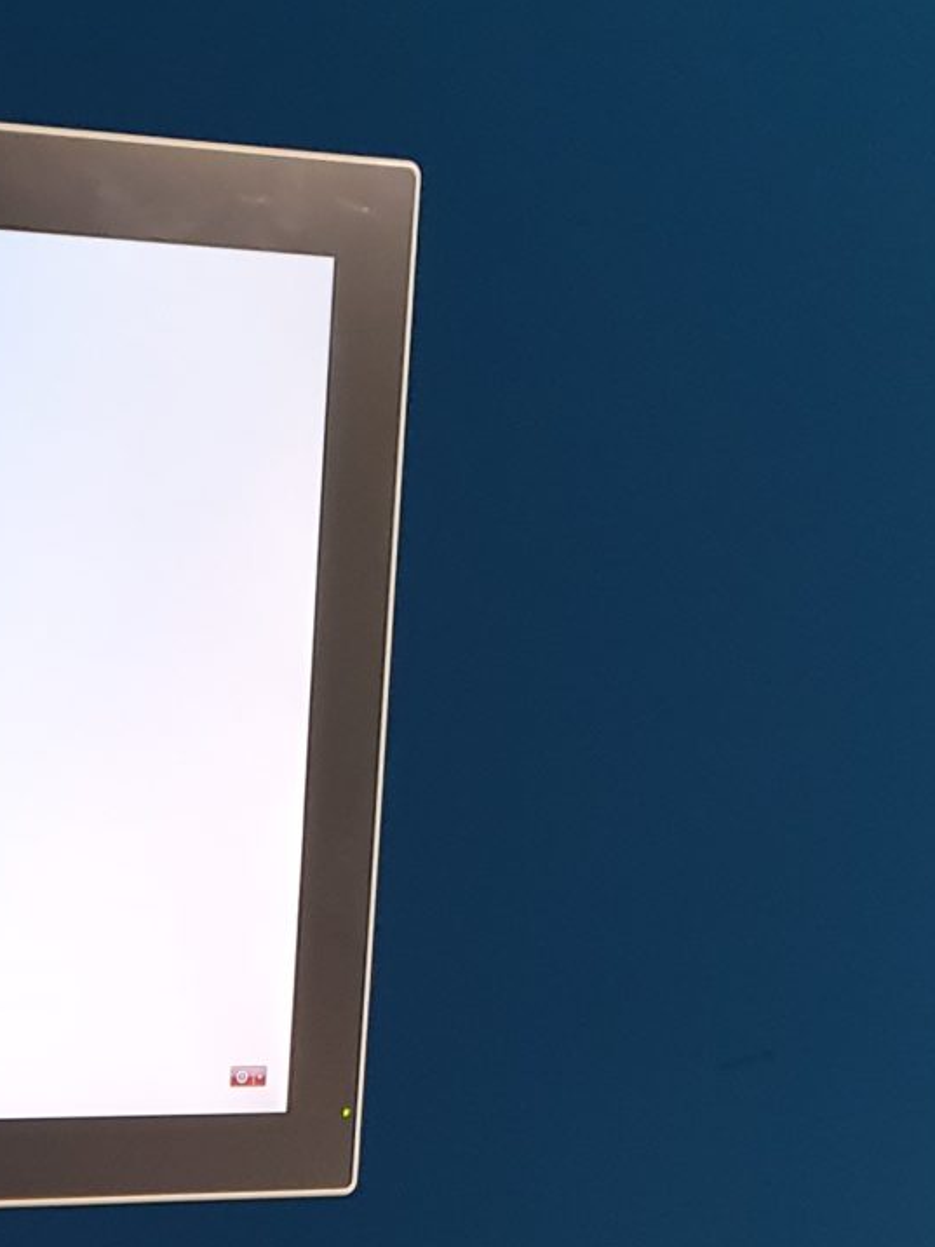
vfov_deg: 18.4
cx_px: -413
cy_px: 1949
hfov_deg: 14.9
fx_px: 3349
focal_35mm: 93
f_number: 2.4
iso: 160
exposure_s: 1/50
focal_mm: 4.3
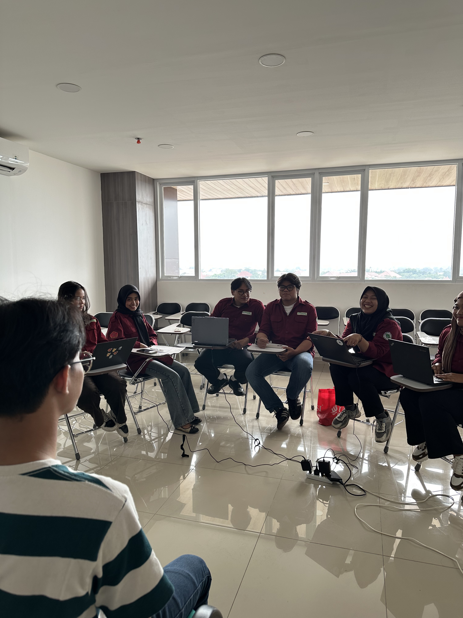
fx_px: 428
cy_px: 309
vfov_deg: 71.6
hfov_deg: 56.8
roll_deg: -0.4
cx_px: 232
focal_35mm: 24
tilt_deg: -3.4
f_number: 1.78
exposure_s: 1/130
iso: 64
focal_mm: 6.86
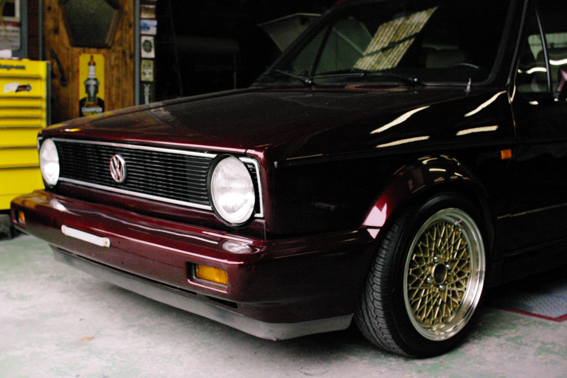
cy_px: 189
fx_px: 709
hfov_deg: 43.6
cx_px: 284
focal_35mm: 45
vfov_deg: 29.9
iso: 3200
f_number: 5.6
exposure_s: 1/400
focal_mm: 30
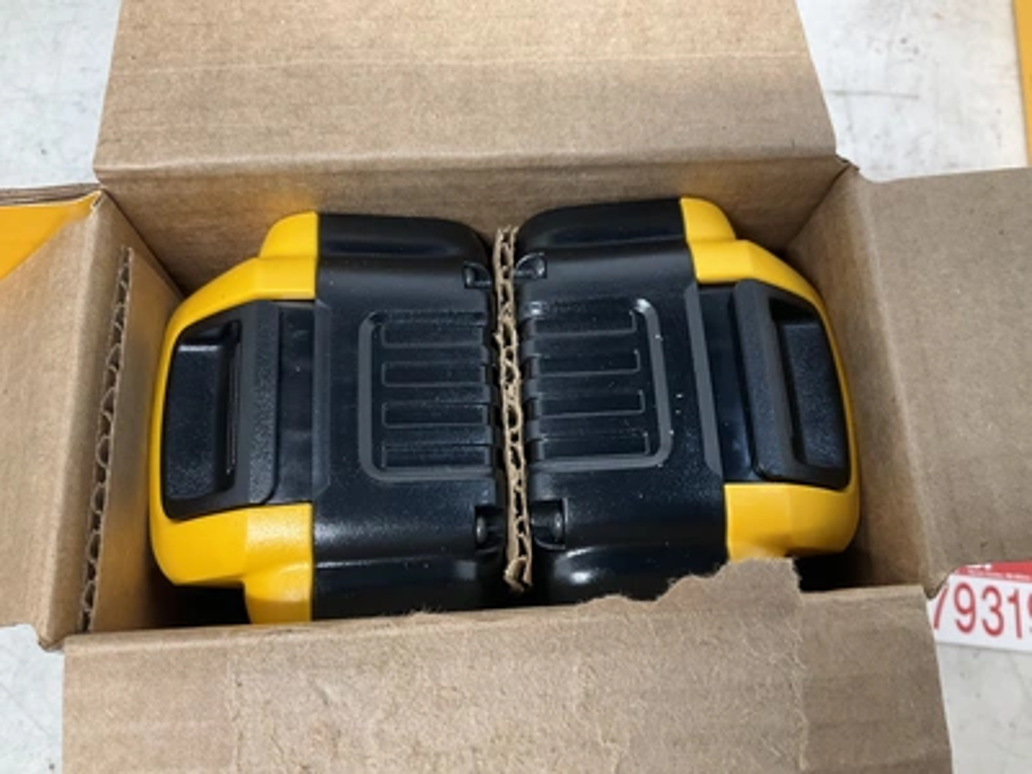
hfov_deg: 61.7
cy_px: 387
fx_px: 865
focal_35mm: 29
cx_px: 516
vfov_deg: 48.2
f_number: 1.8
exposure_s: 1/60
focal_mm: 3
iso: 64
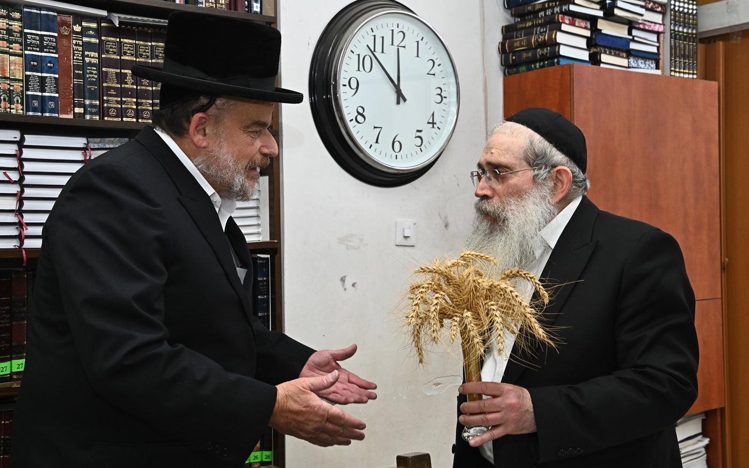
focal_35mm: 45
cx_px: 375
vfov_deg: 28.6
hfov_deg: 44.4
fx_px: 919
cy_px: 222
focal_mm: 44
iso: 1000
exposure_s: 1/160
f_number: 6.3
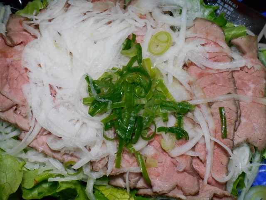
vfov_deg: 9.4
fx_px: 1214
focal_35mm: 158
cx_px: 133
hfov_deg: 12.5
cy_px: 100
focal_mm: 28.3
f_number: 6
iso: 800
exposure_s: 1/25
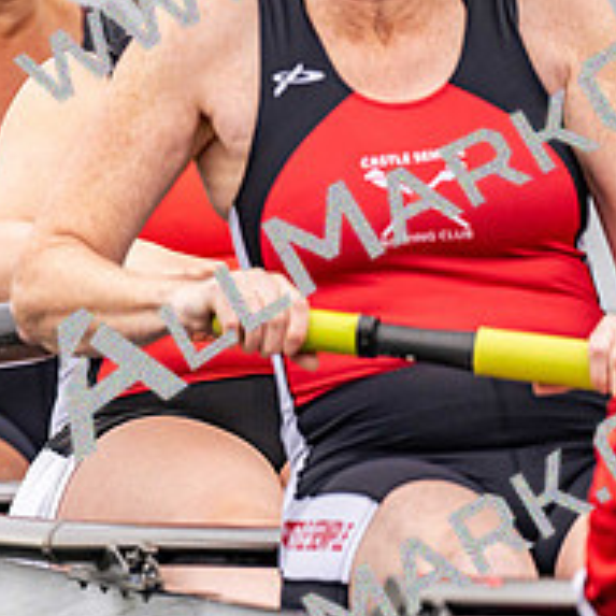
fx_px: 31126
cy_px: 156
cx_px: -219
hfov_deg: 1.1
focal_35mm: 1546
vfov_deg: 1.1
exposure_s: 1/2500
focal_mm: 600
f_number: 4
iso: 560
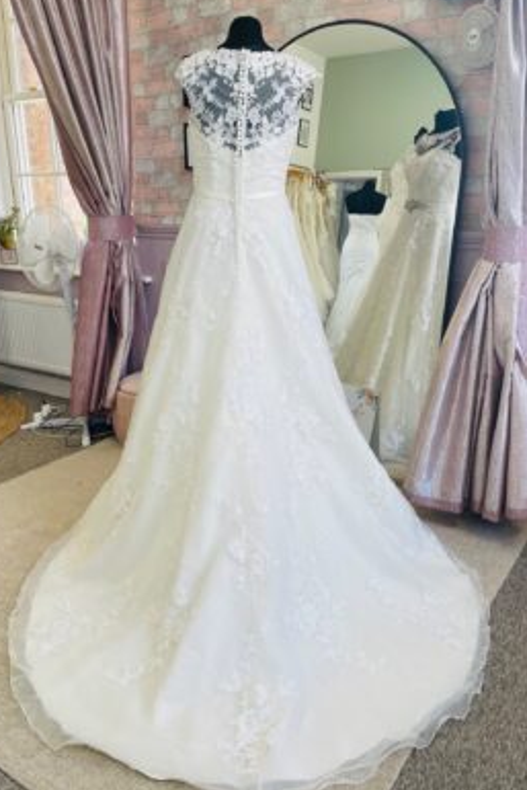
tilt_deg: -19.4
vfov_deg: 61.8
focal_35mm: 30
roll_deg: +0.0
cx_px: 234
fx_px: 658
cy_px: 424
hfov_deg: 43.6
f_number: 1.6
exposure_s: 1/166
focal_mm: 5.1
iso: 40
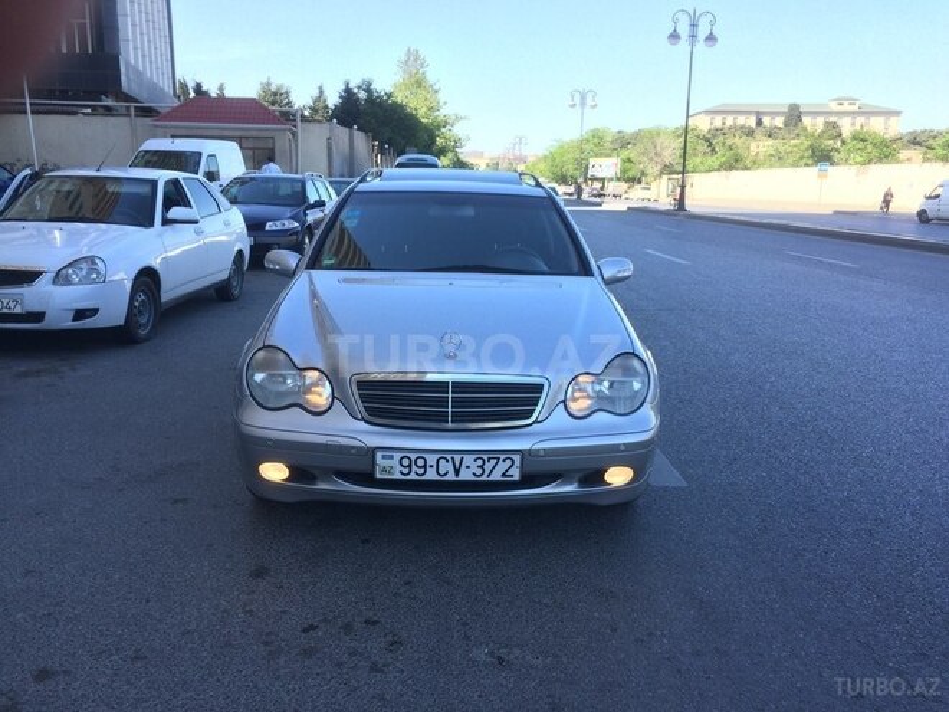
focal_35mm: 29
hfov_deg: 61.7
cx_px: 474
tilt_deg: -12.9
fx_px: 795
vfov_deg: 48.2
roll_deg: +0.8
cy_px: 356
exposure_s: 1/494
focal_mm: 4.15
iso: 32
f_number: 2.2
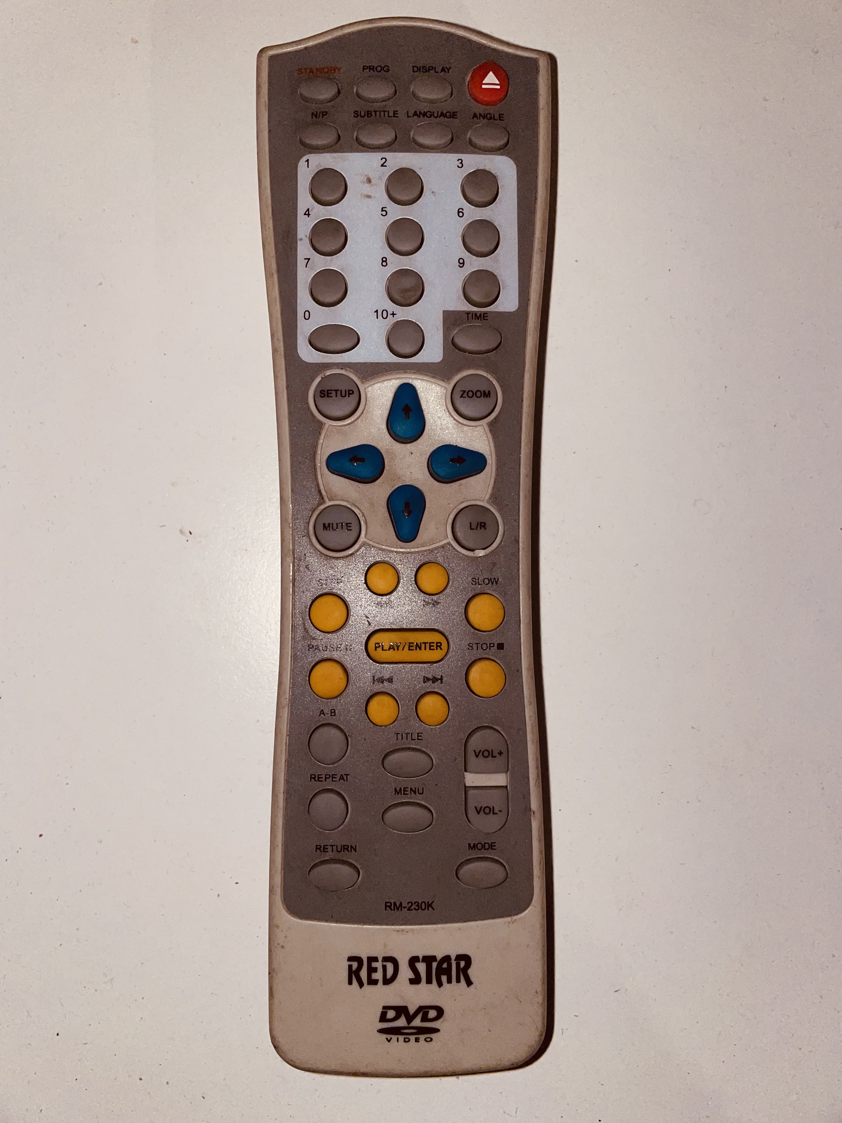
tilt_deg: -86.8
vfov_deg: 67.3
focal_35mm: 26
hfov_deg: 53.1
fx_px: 843
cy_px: 562
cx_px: 421
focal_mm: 4.2
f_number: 1.6
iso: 32
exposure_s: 1/56
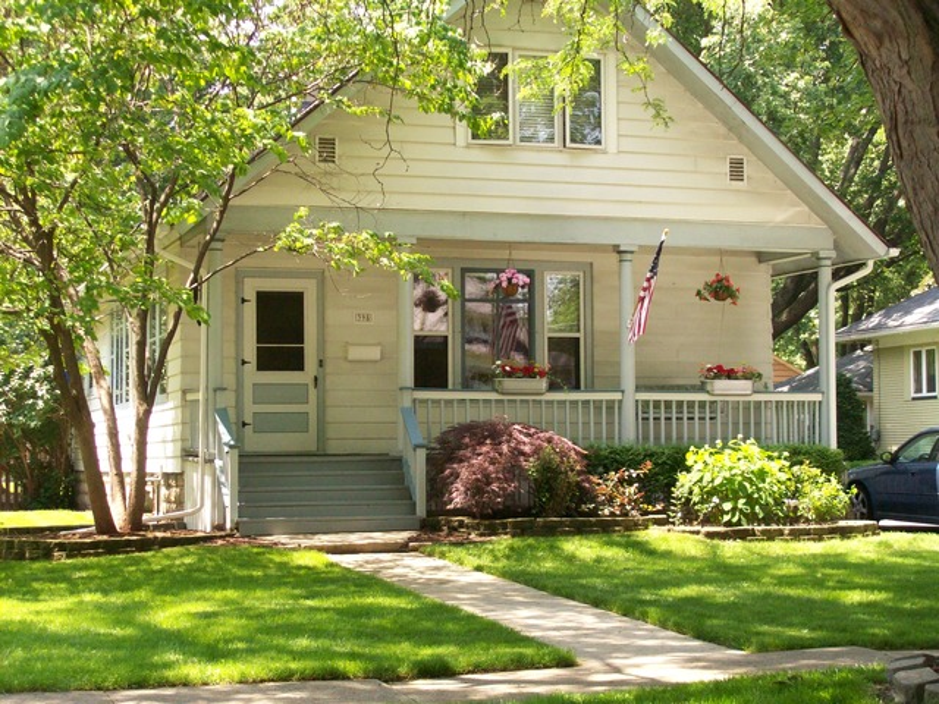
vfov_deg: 21.0
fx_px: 1899
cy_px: 352
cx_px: 470
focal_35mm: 70
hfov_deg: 27.8
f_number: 3.8
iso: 200
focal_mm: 11.6
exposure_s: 1/218
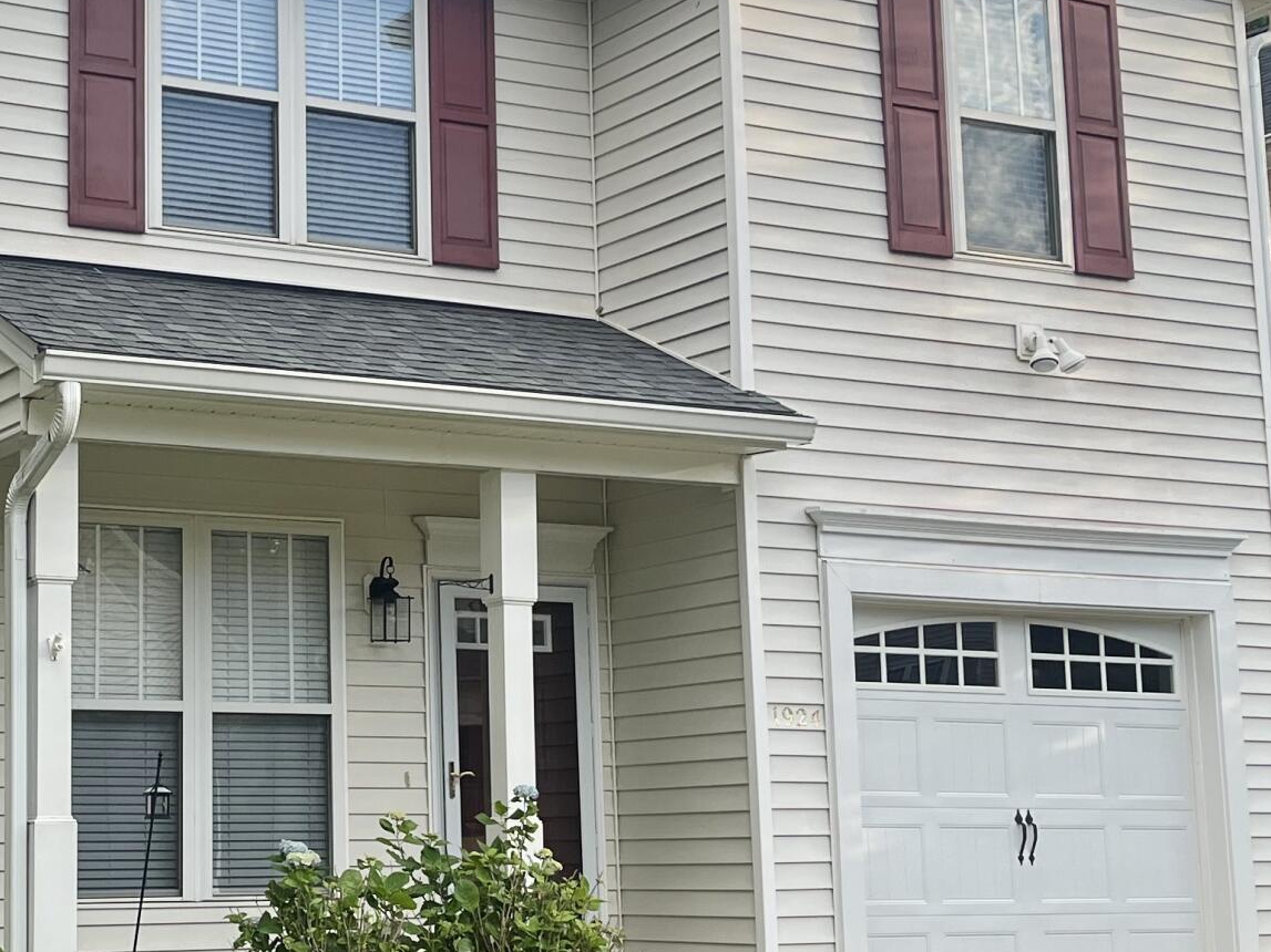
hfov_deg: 27.9
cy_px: 451
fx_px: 2497
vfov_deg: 21.6
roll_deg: +0.9
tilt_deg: +10.2
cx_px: 244
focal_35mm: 68
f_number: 1.6
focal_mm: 5.1
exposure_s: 1/1212
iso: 50
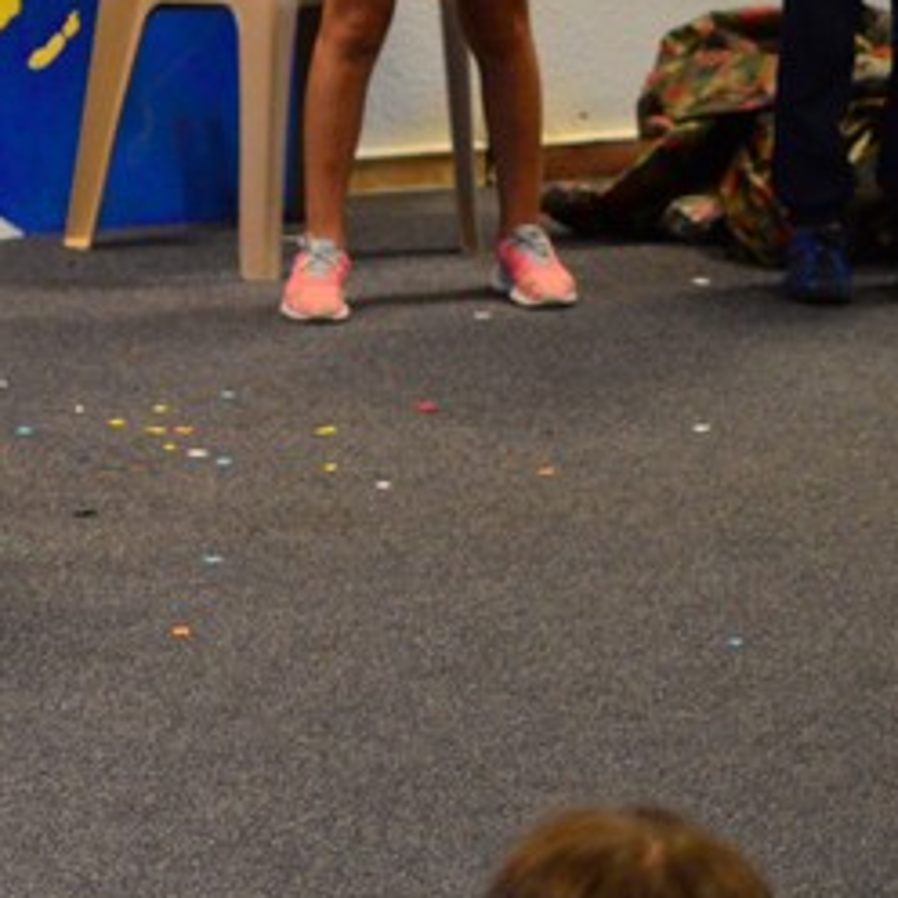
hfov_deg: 9.0
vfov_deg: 9.4
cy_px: -143
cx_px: -884
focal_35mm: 184
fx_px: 5393
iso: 1600
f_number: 1.8
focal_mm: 35
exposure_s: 1/60
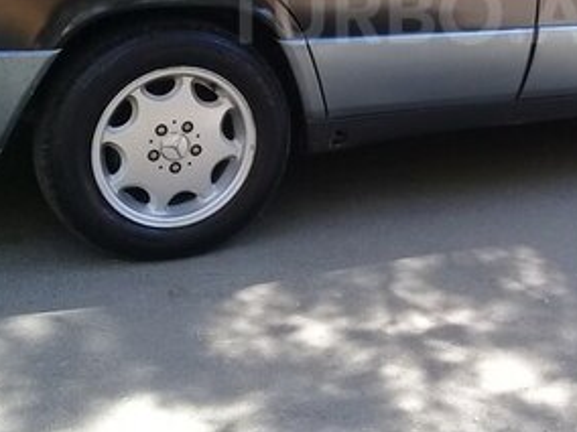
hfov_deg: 26.7
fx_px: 1200
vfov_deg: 19.9
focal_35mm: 72
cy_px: 13
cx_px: 431
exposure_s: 1/163
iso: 50
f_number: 2.2
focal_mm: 3.3
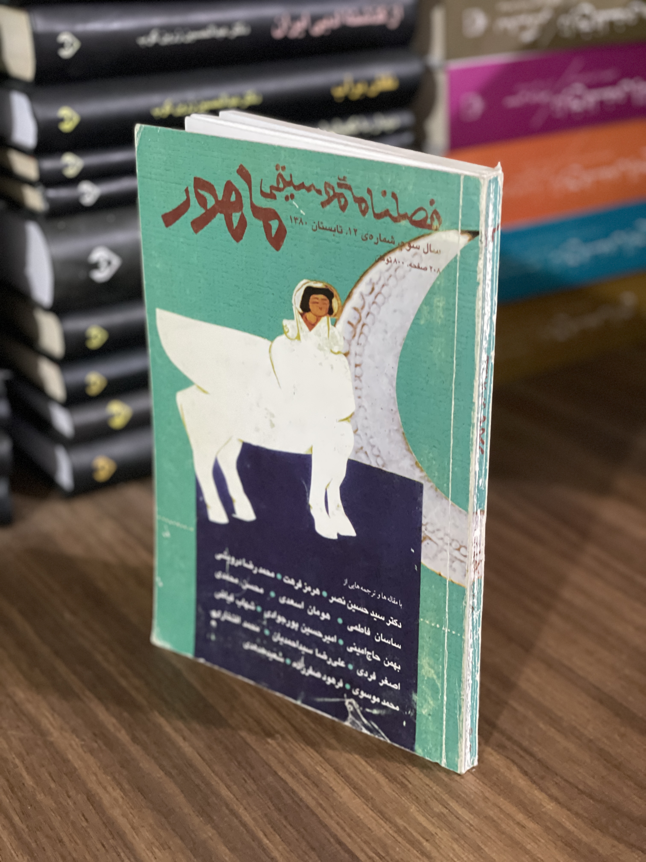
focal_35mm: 52
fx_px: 1294
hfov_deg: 28.0
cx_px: 323
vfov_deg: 36.8
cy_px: 431
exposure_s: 1/24
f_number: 2
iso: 500
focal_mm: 6
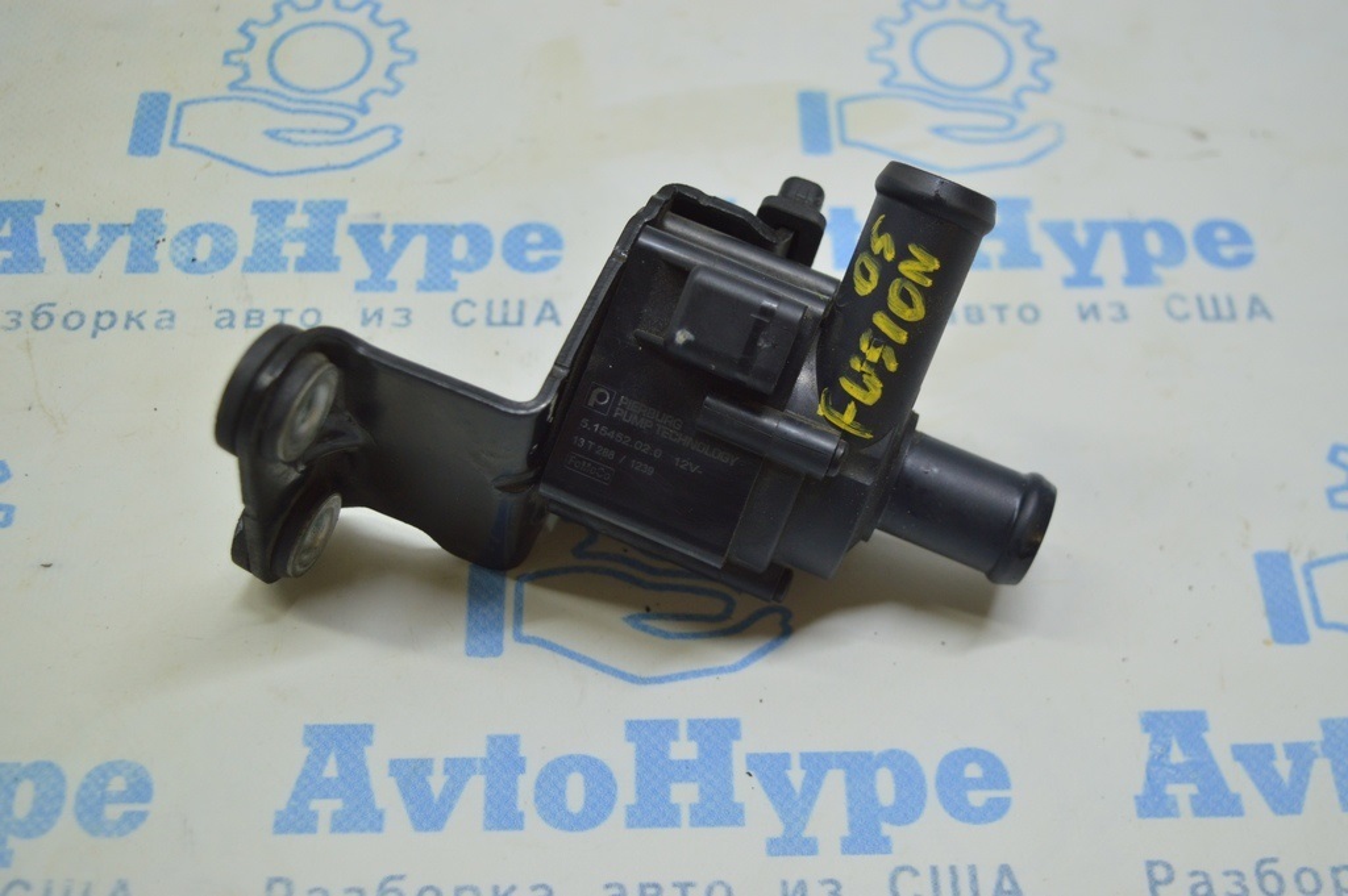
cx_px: 674
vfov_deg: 28.0
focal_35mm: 48
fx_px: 1796
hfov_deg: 41.1
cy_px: 448
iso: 400
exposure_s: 1/60
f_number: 4.5
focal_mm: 32
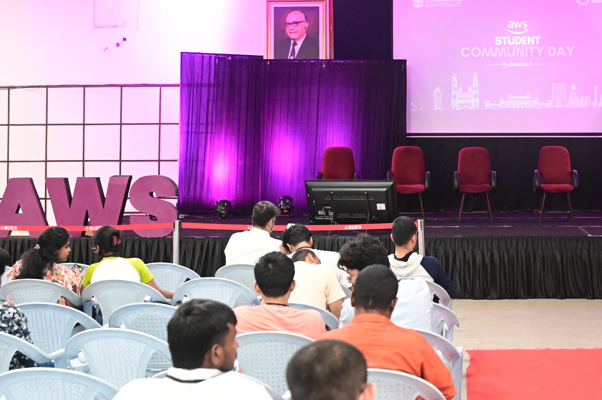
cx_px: 495
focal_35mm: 69
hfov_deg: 28.5
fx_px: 1153
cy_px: 116
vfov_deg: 19.6
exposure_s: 1/125
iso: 8000
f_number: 4
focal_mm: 39
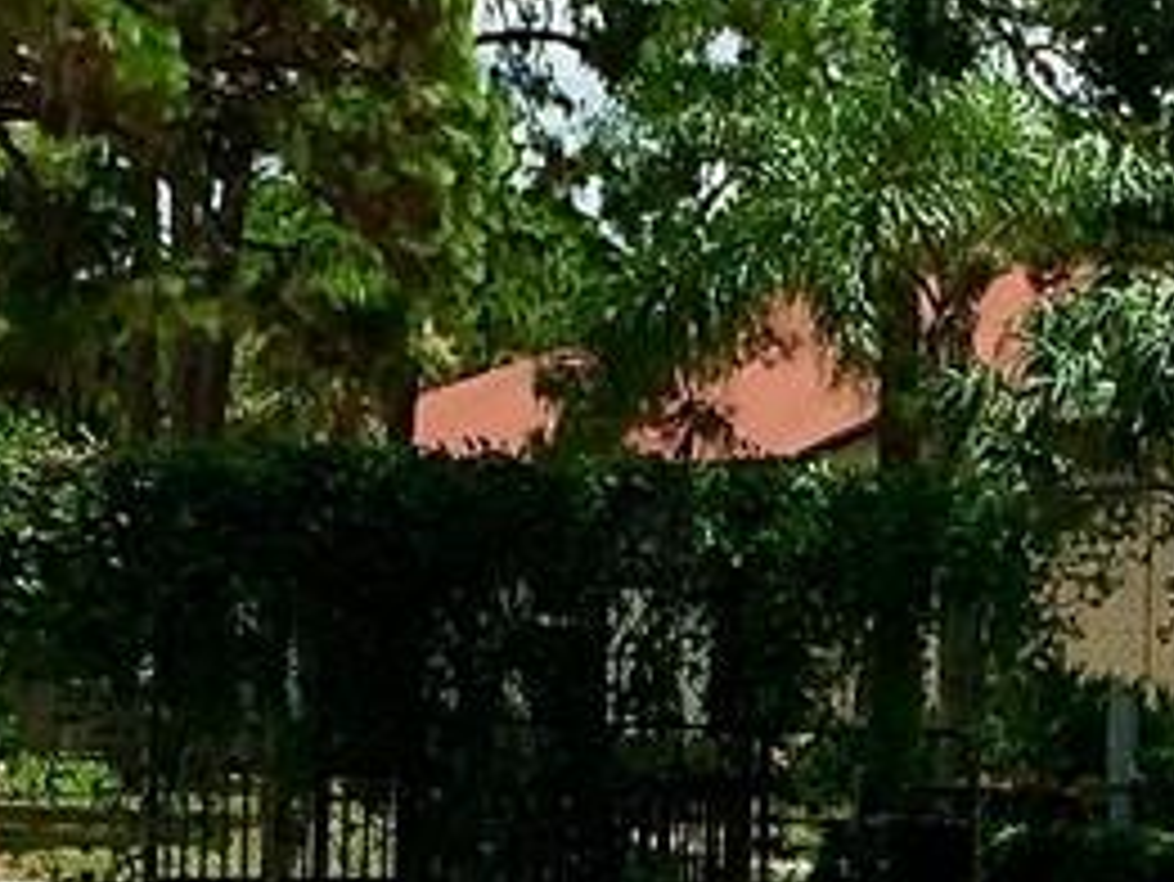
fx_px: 6040
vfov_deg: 8.2
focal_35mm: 178
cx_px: 1196
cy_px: 1287
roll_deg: -2.0
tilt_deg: -6.3
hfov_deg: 11.0
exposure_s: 1/2475
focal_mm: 4.15
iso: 32
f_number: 2.2
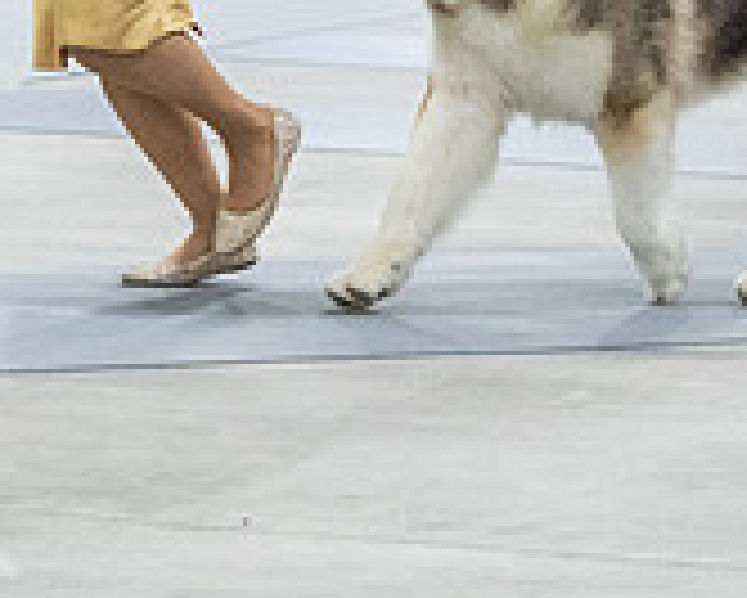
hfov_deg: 6.3
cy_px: -315
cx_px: 484
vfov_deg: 5.0
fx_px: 6835
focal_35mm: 309
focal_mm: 81
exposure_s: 1/320
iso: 6400
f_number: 3.2
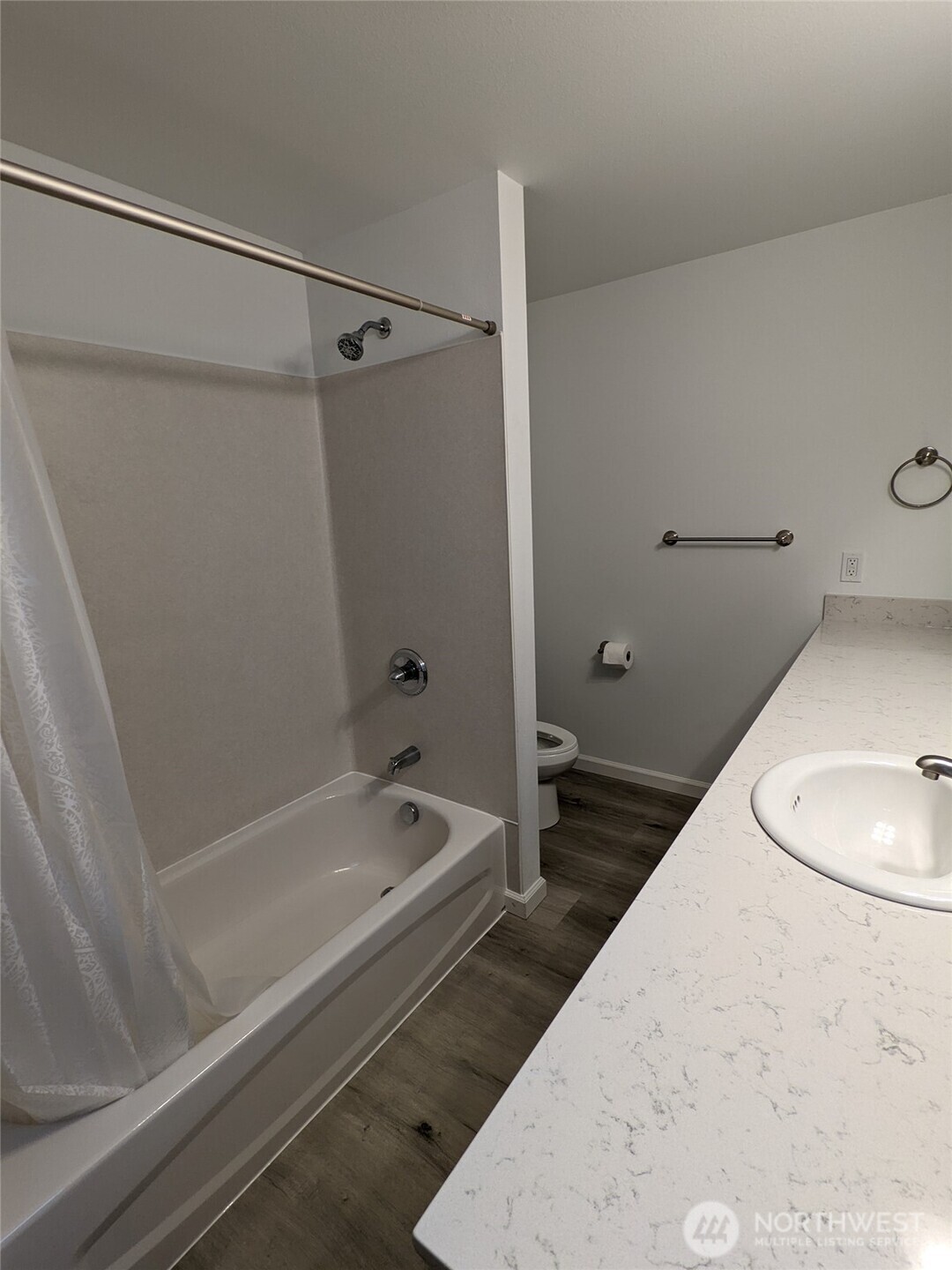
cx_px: 476
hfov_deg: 78.1
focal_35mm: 16
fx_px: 587
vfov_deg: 94.5
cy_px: 635
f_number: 2.2
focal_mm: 2.35
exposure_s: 1/23.8
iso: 52
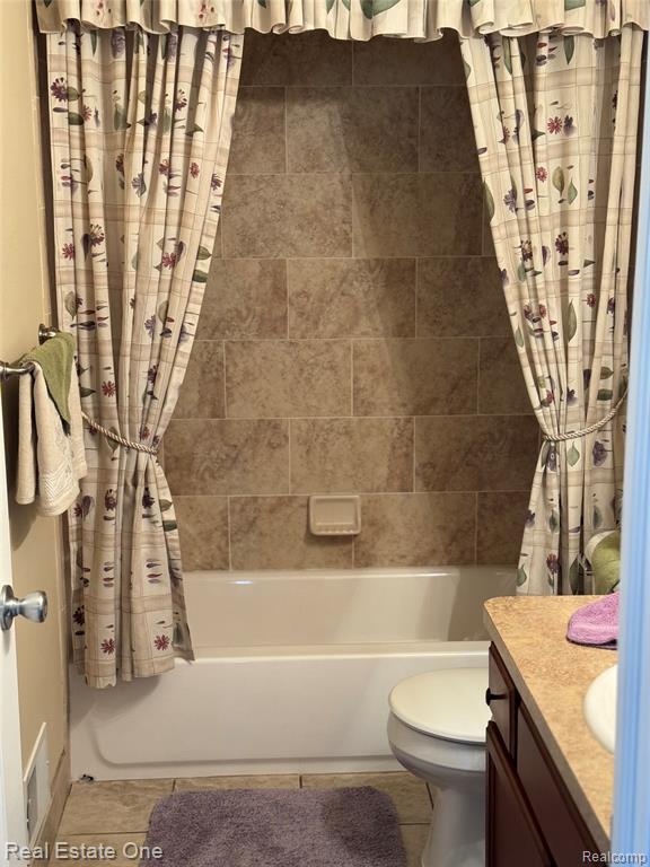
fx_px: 1202
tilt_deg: -12.0
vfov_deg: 39.7
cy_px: 434
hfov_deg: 30.3
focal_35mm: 48
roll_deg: +0.6
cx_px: 325
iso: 250
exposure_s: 1/60
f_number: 1.78
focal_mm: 6.76
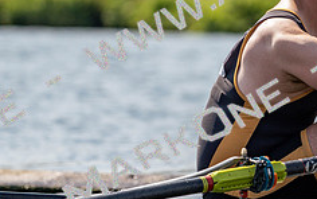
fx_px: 7376
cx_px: 250
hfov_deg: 2.5
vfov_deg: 1.5
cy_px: 75
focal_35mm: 853
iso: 200
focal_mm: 341
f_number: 6.3
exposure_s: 1/1600
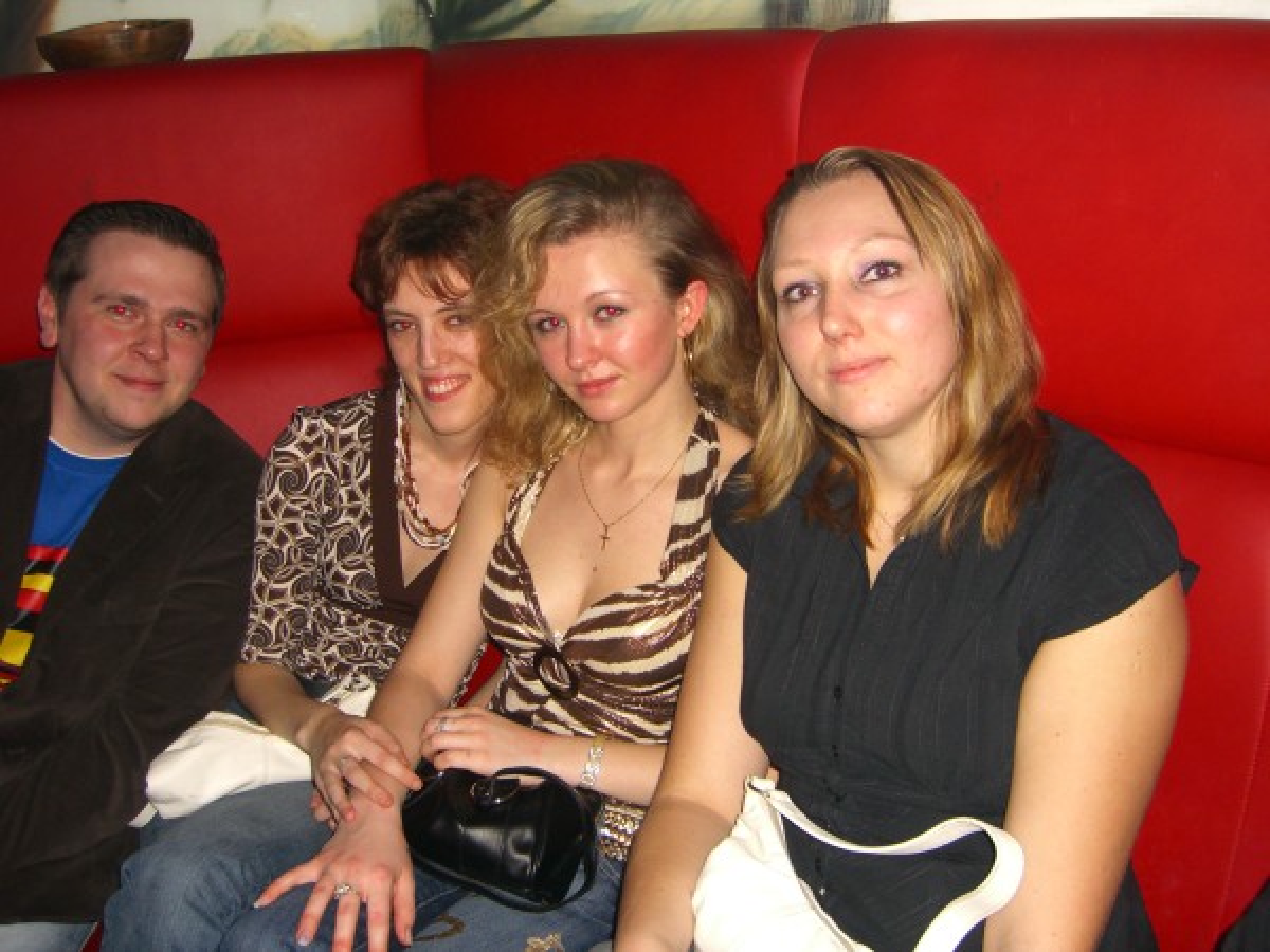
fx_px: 1394
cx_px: 635
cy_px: 476
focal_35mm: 38
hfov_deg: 49.0
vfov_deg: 37.7
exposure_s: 1/60
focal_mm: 7.9
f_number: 2.8
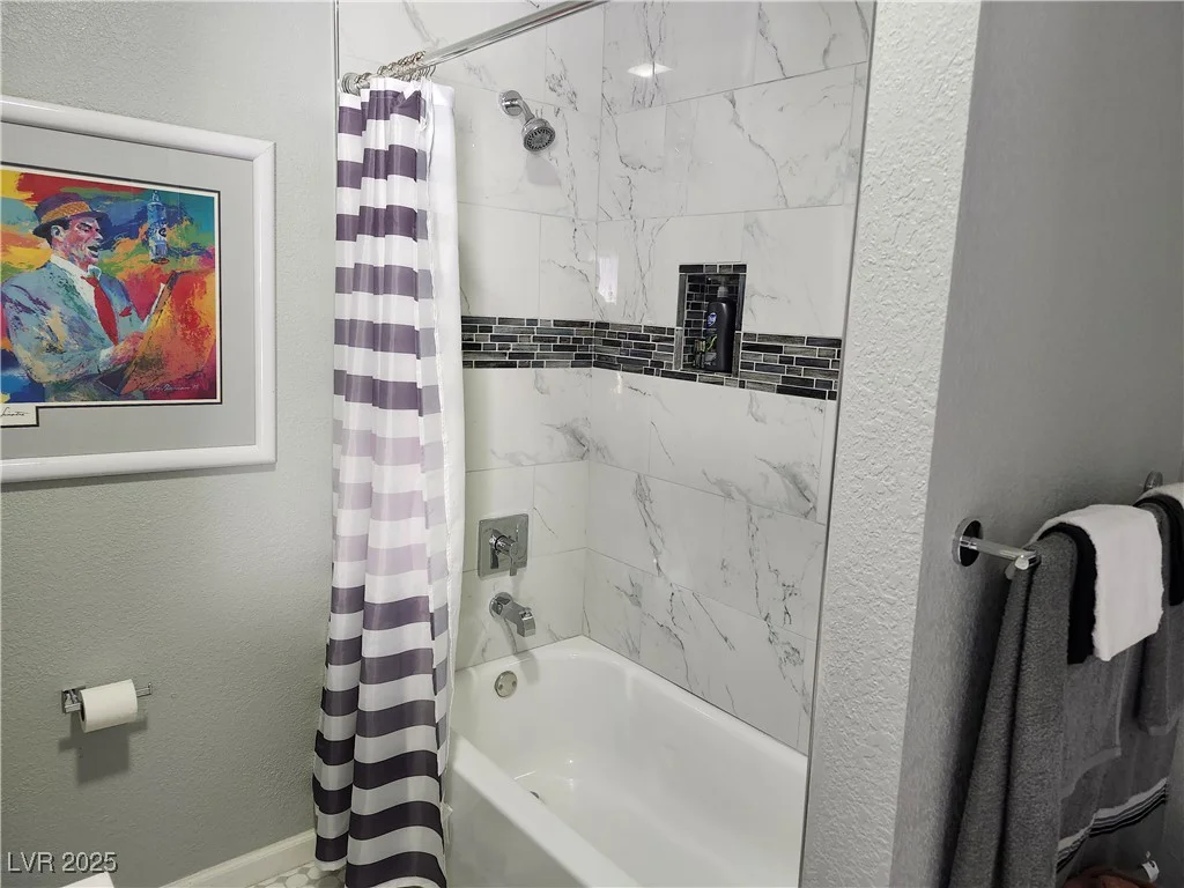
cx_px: 592
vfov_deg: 58.9
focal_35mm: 23
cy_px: 444
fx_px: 787
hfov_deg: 73.9
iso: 640
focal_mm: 5.54
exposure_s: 1/60
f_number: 1.8
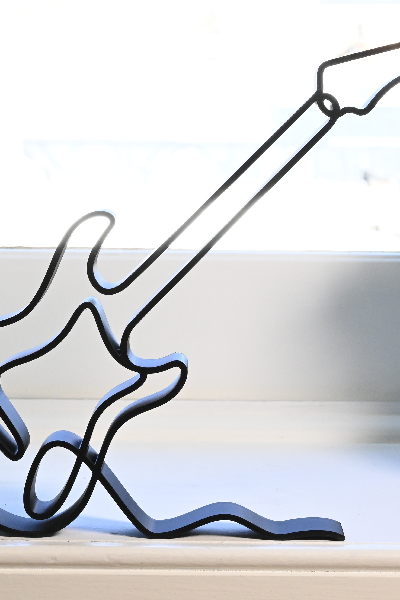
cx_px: 143
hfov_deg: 11.0
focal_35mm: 124
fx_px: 2066
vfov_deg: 16.5
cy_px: 274
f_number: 18
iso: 4000
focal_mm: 70
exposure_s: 1/125
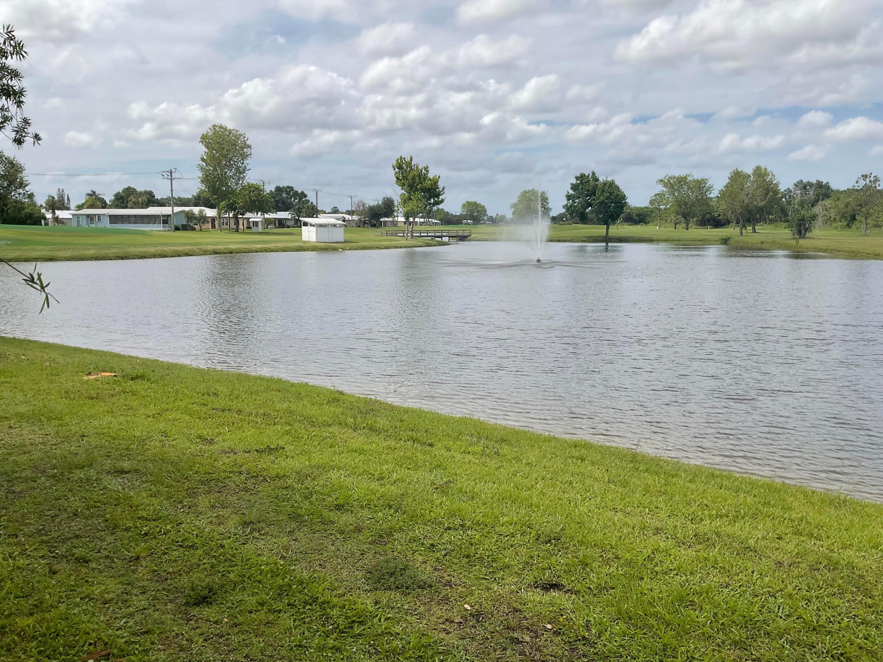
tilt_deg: -9.3
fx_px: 740
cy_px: 331
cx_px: 442
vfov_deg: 48.2
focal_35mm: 29
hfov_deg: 61.7
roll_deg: -0.7
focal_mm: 3
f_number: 1.8
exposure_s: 1/3125
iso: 20
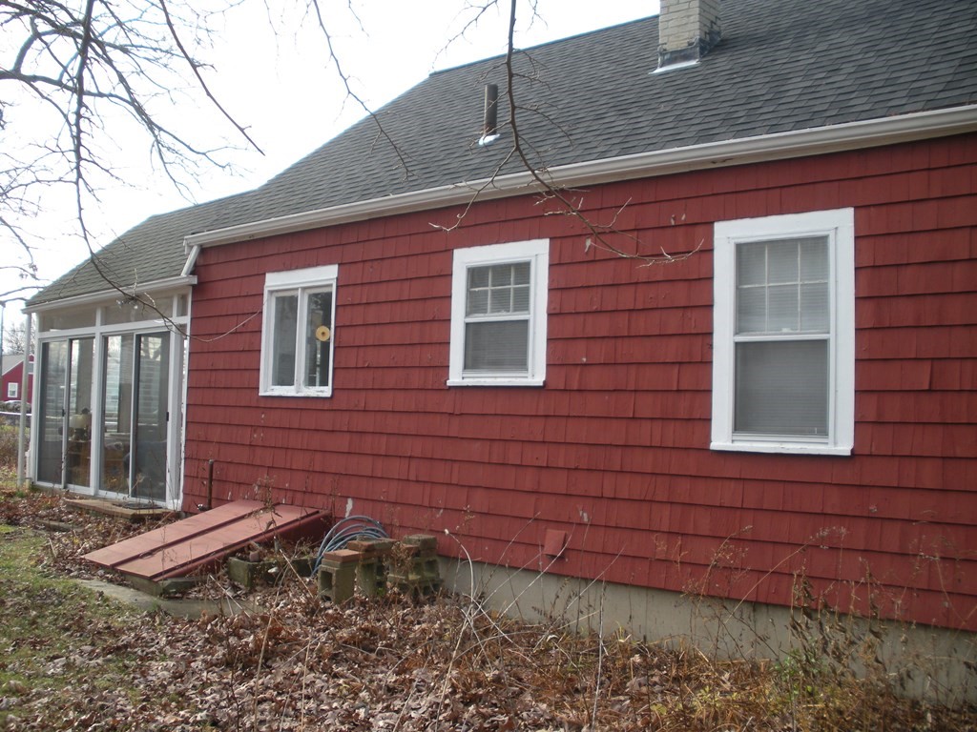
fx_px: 1016
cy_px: 366
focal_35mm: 36
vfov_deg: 39.7
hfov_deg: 51.4
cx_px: 488
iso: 64
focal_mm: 6.3
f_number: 3.5
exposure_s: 1/143
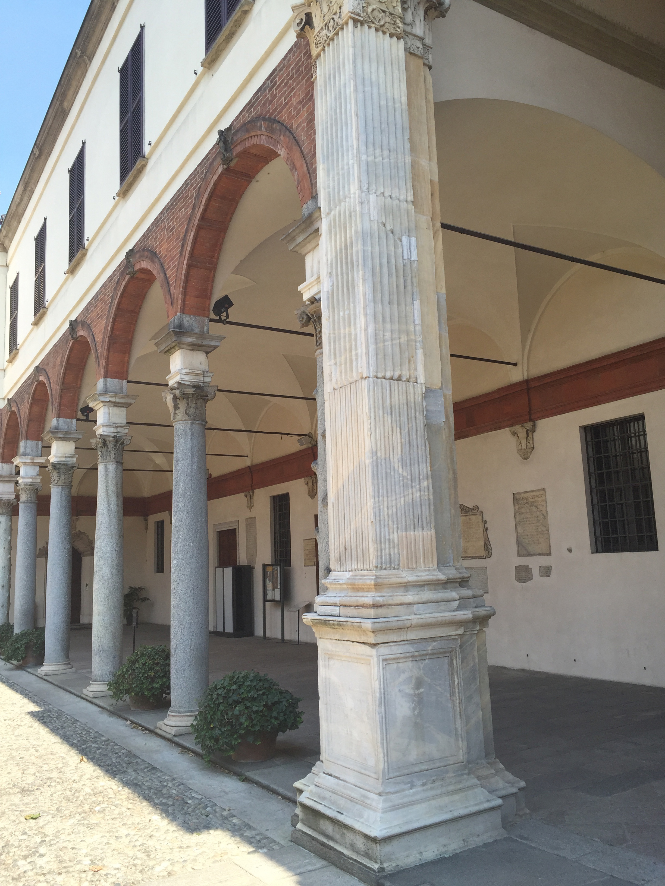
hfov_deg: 48.2
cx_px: 332
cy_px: 443
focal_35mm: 29
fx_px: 743
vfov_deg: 61.7
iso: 32
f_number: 2.2
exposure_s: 1/807
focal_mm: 4.15
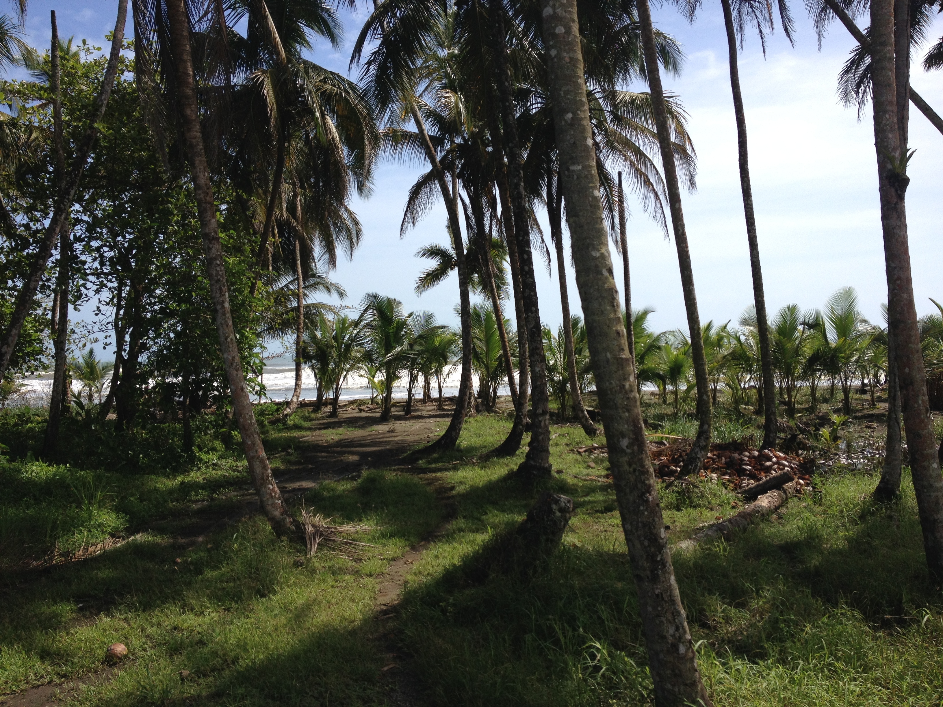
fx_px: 953
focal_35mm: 35
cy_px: 354
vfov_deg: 40.7
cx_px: 472
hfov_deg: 52.6
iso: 50
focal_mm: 4.28
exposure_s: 1/2208
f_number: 2.4
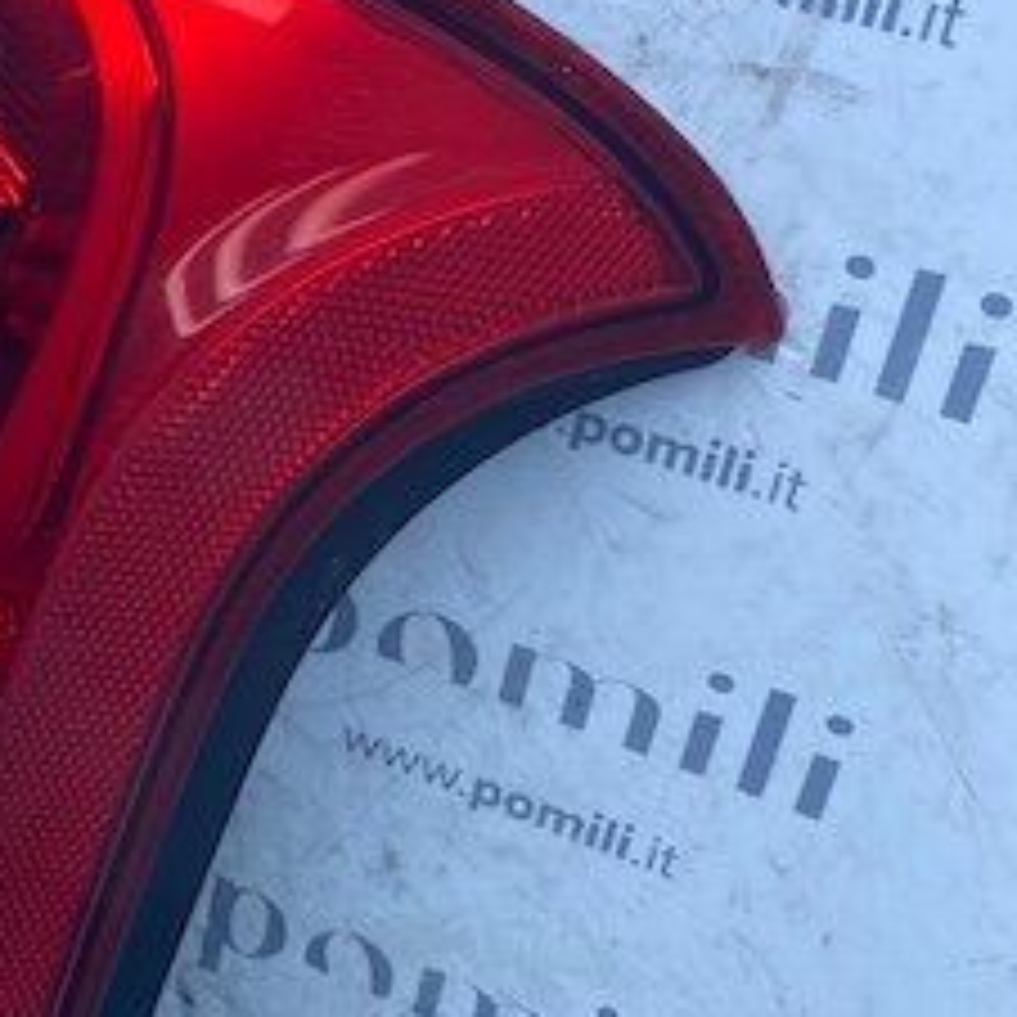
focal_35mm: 65
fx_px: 2161
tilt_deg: -39.8
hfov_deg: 25.1
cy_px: 734
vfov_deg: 26.2
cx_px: -27
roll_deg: -16.7
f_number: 1.8
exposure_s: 1/738
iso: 32
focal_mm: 4.25
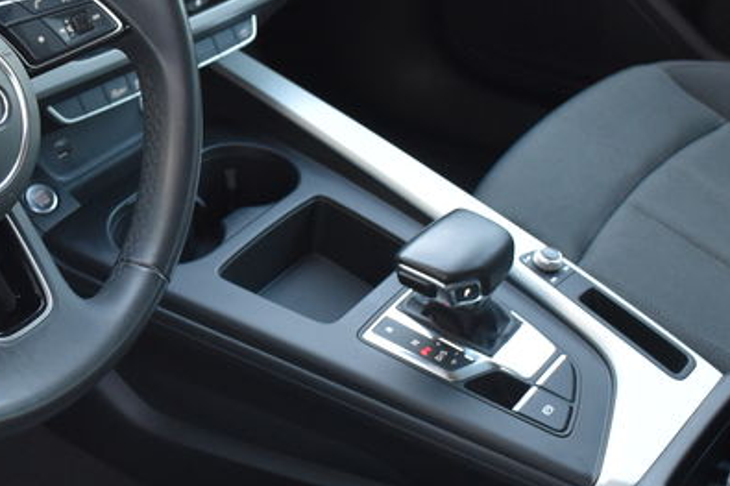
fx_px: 1540
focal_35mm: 76
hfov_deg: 26.4
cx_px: 190
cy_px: 173
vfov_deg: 17.9
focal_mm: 20
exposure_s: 1/60
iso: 900
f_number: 3.5
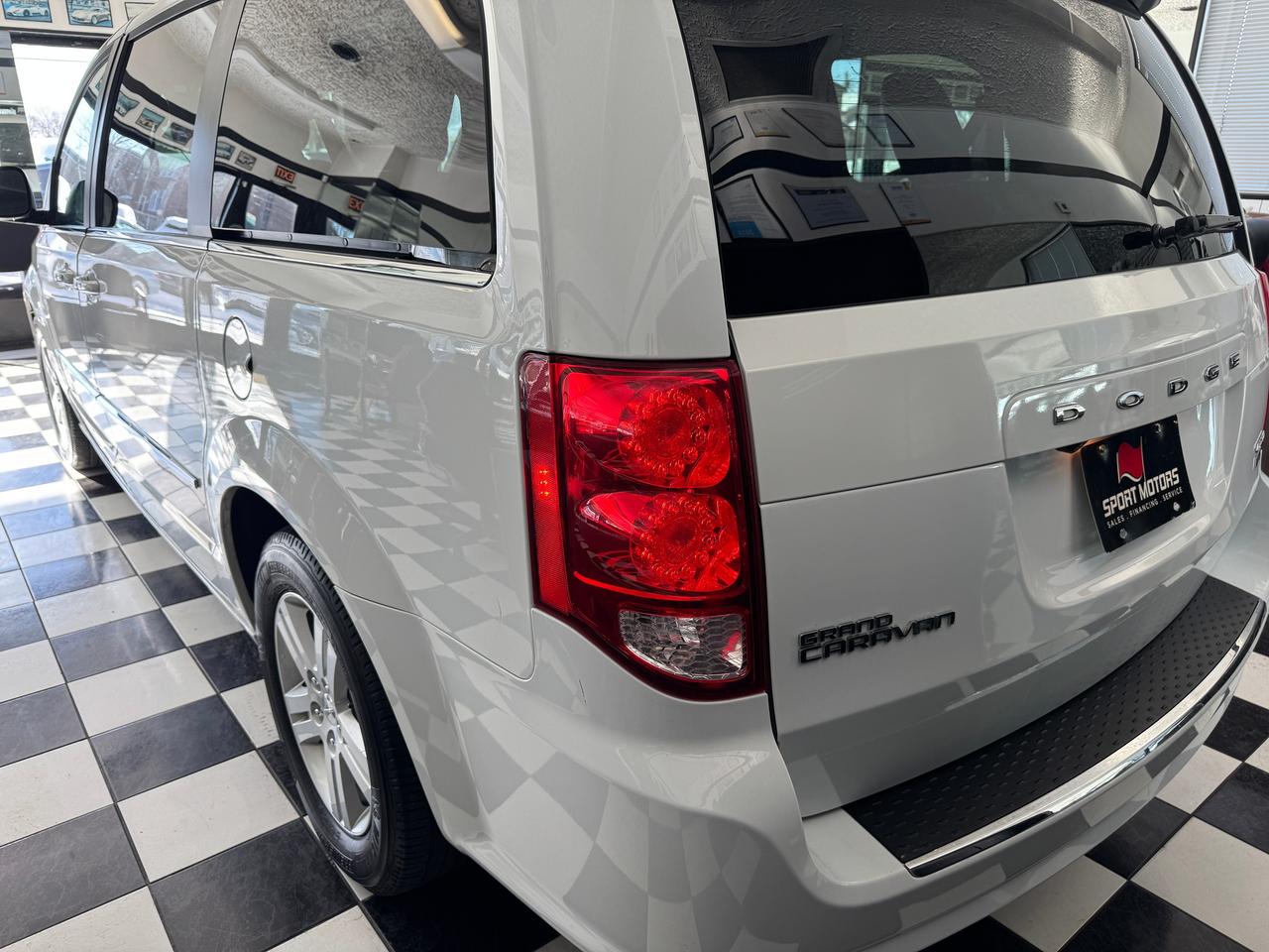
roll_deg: -1.0
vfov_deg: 56.8
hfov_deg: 71.6
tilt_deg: -19.8
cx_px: 634
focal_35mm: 24
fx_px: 880
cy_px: 476
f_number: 1.78
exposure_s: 1/170
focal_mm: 6.76
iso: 64
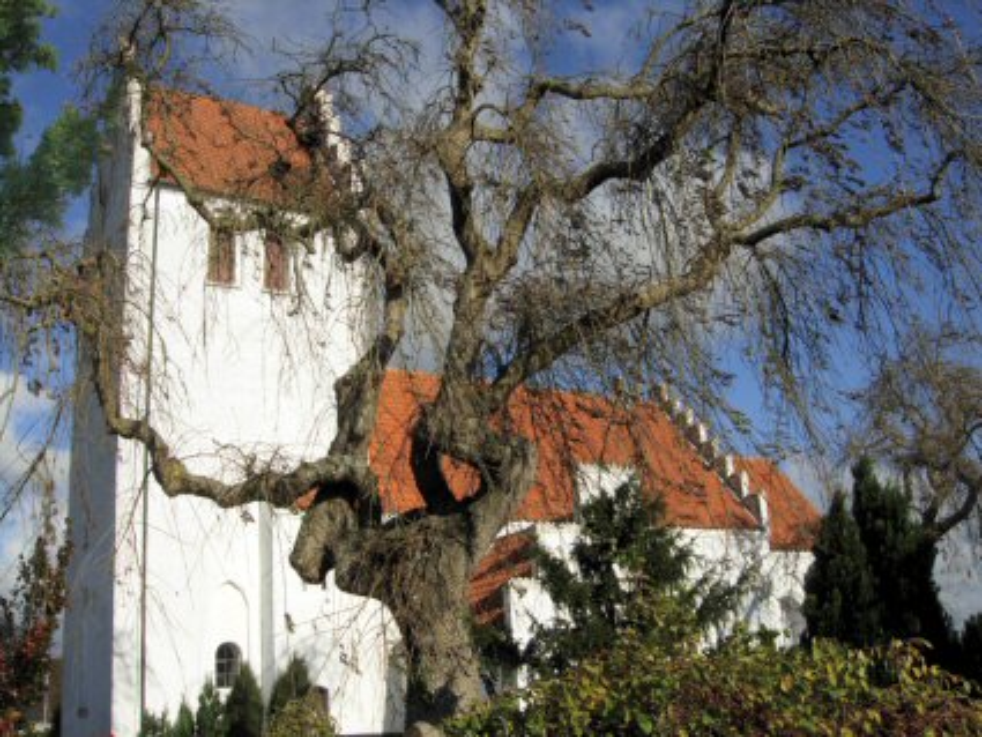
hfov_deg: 51.3
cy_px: 368
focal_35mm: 36
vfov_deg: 39.7
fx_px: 1022
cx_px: 491
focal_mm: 7.5
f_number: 6.8
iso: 50
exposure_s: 1/592
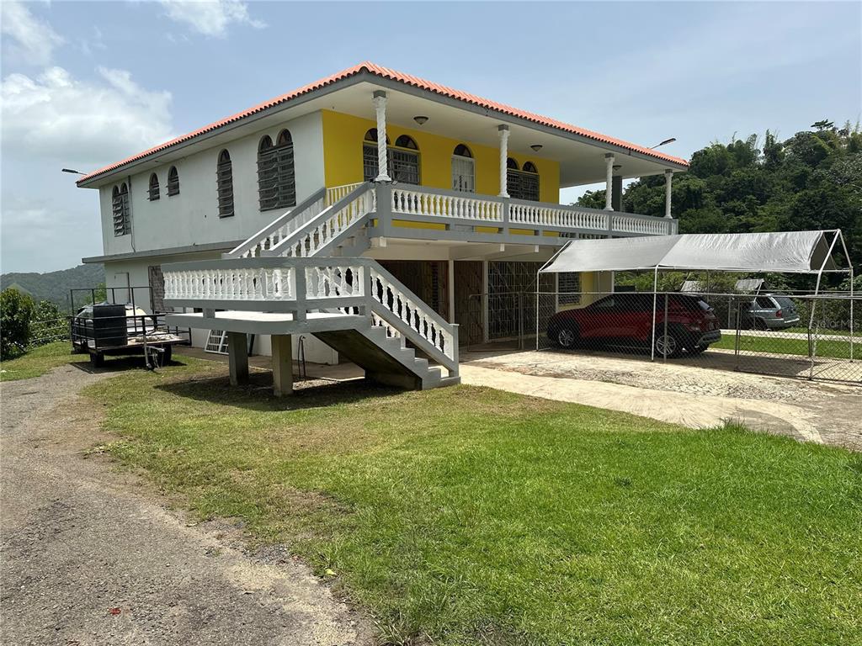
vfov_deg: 56.8
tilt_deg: -3.6
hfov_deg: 71.6
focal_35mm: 24
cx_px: 431
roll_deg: +1.2
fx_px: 598
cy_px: 323
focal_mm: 6.86
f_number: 1.78
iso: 80
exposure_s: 1/5848
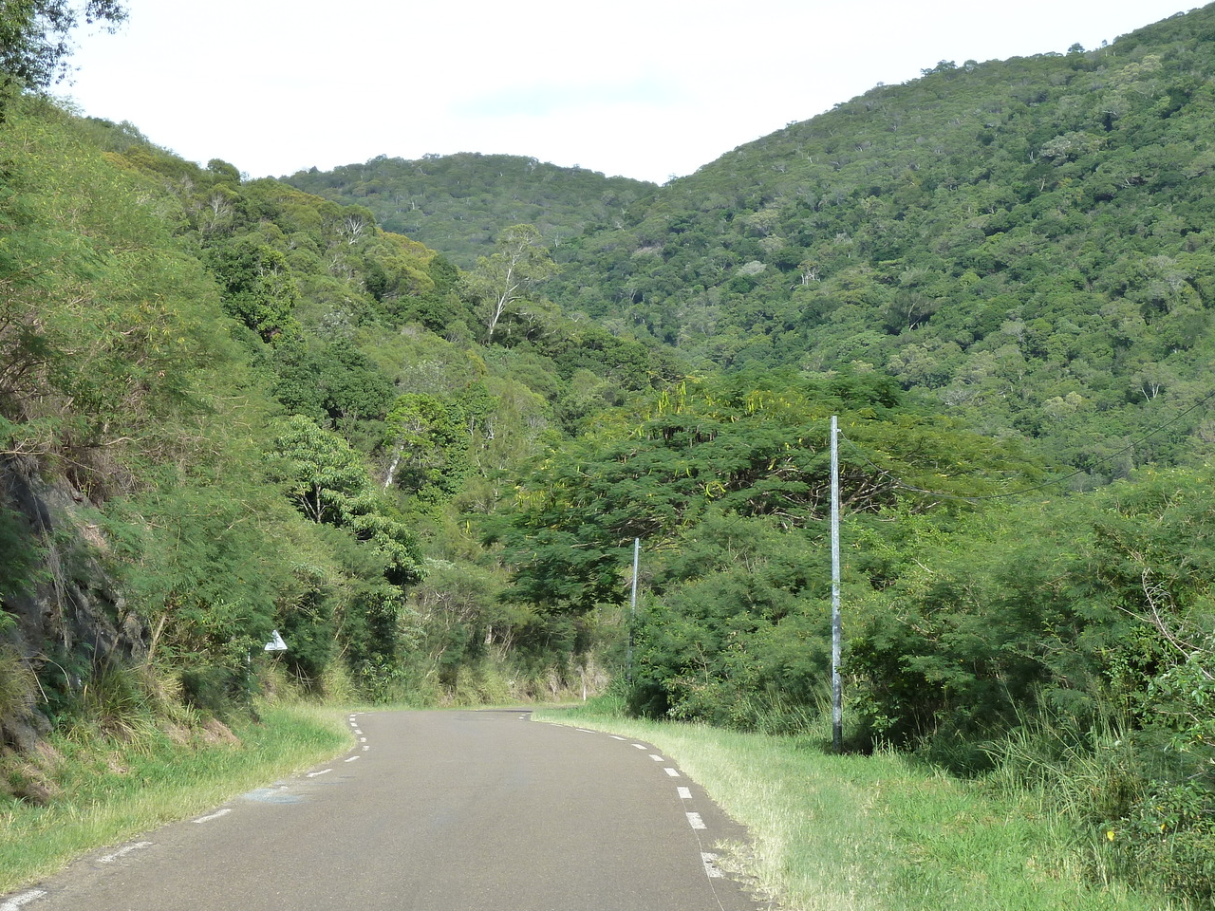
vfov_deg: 16.4
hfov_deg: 21.7
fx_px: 3159
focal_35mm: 90
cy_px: 502
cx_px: 497
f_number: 4.1
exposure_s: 1/250
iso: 125
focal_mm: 11.9
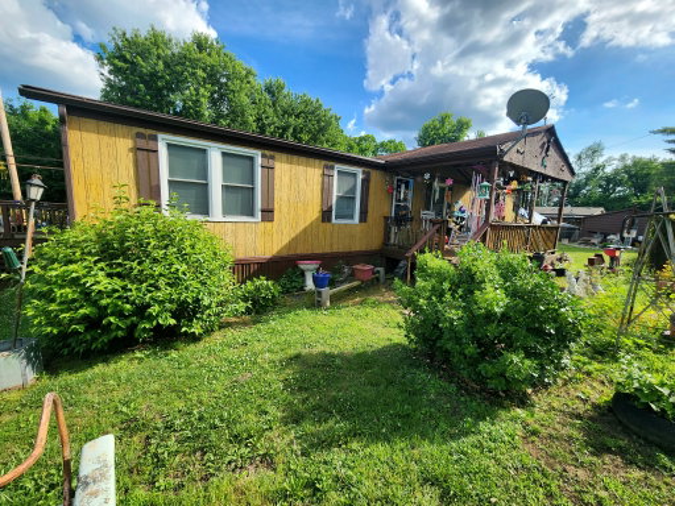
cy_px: 253
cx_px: 338
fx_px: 253
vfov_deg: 89.9
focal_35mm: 13
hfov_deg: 106.2
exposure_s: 1/1250
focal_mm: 2.2
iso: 50
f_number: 2.2
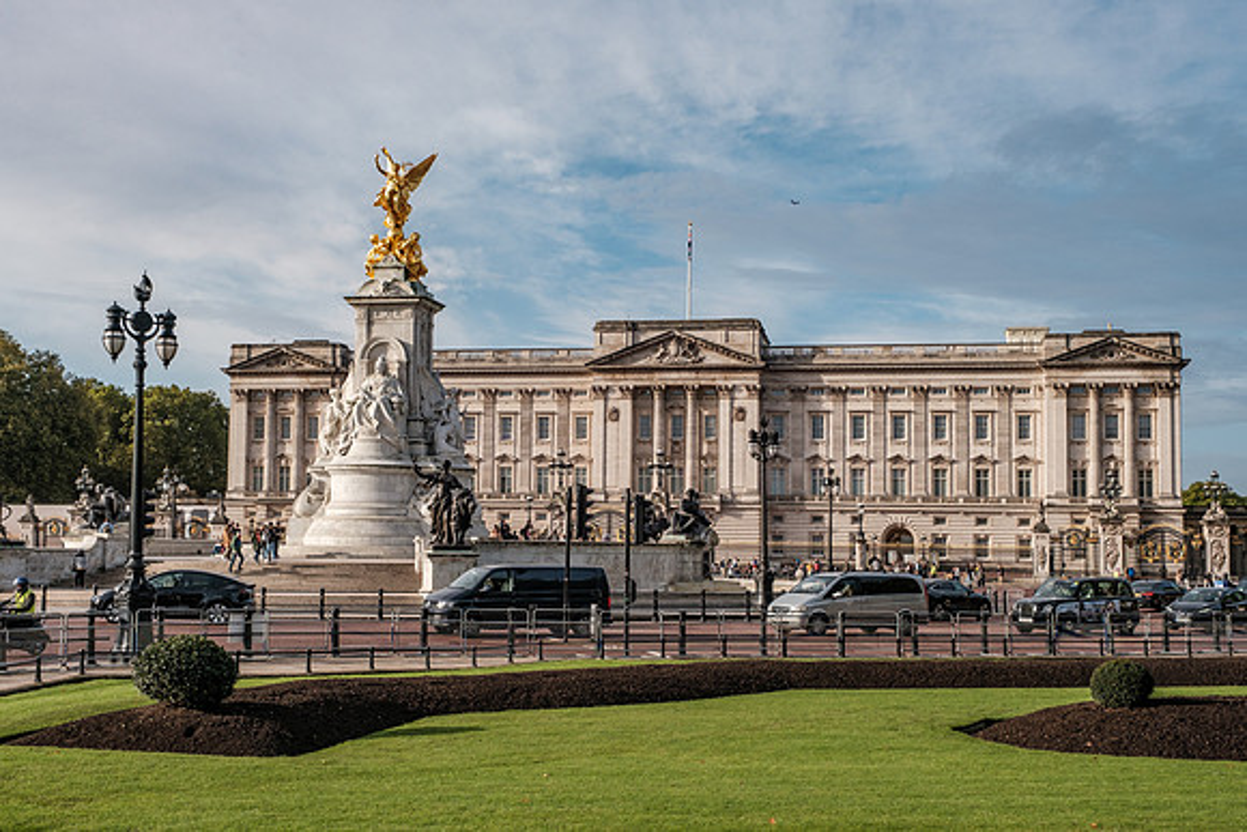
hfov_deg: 43.6
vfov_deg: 29.9
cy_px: 416
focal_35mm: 45
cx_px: 624
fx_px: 1559
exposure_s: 1/750
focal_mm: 30.2
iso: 160
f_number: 5.6
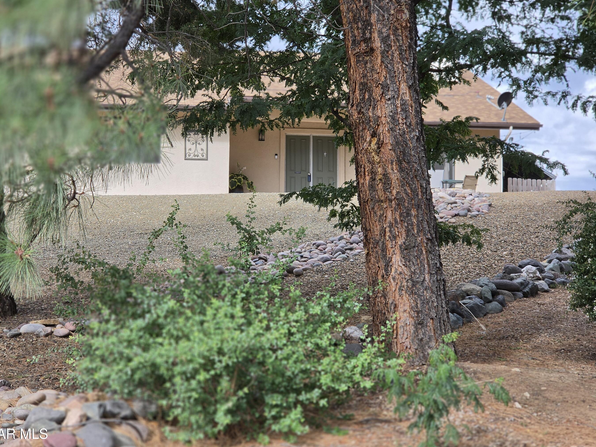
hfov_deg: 25.3
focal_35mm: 77
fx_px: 1326
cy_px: 207
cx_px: 265
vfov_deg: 19.1
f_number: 2.4
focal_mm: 7
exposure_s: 1/433
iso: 25
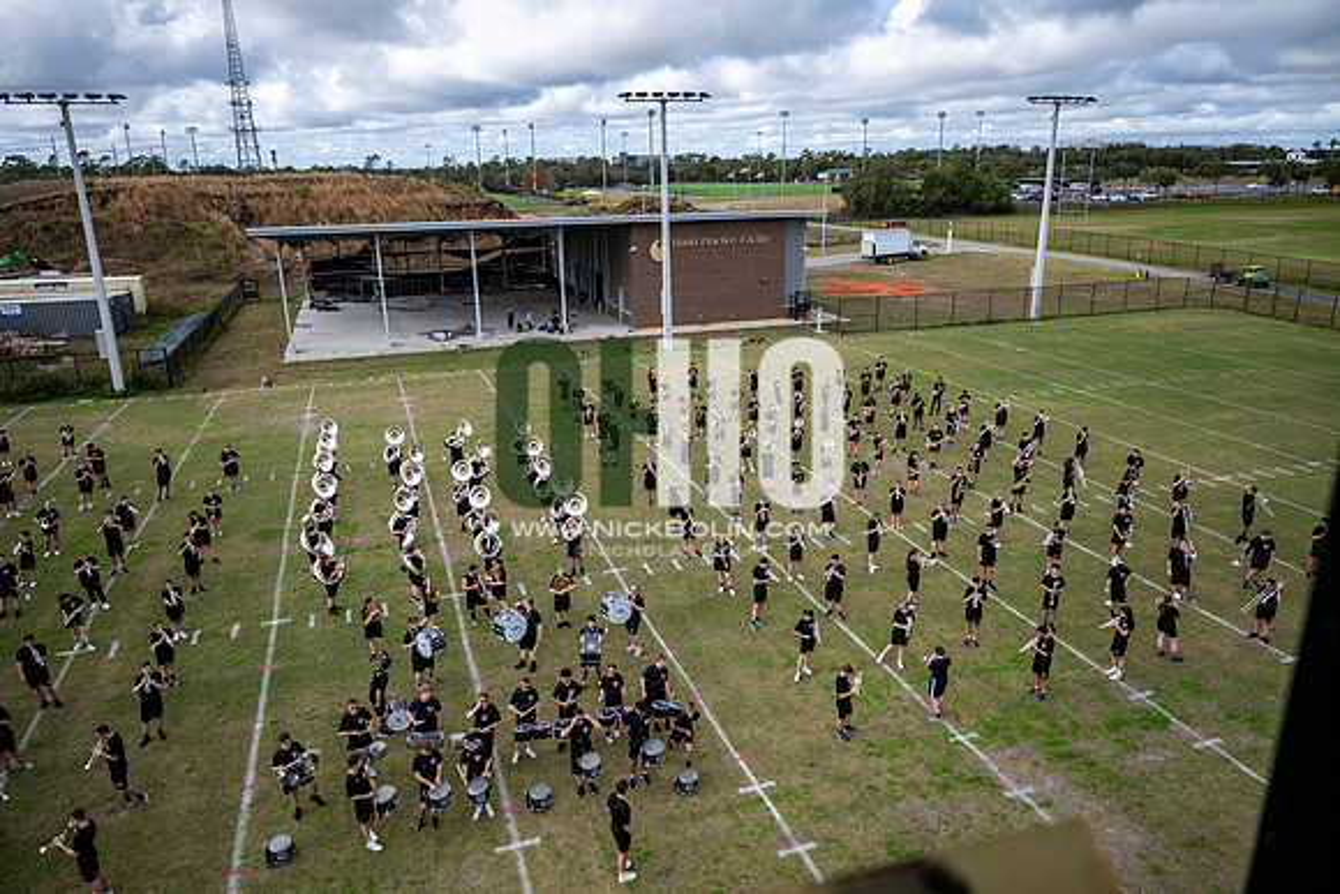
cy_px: 447
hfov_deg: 71.5
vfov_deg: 51.3
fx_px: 931
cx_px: 670
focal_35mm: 25
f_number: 2.8
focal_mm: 25
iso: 100
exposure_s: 1/1250
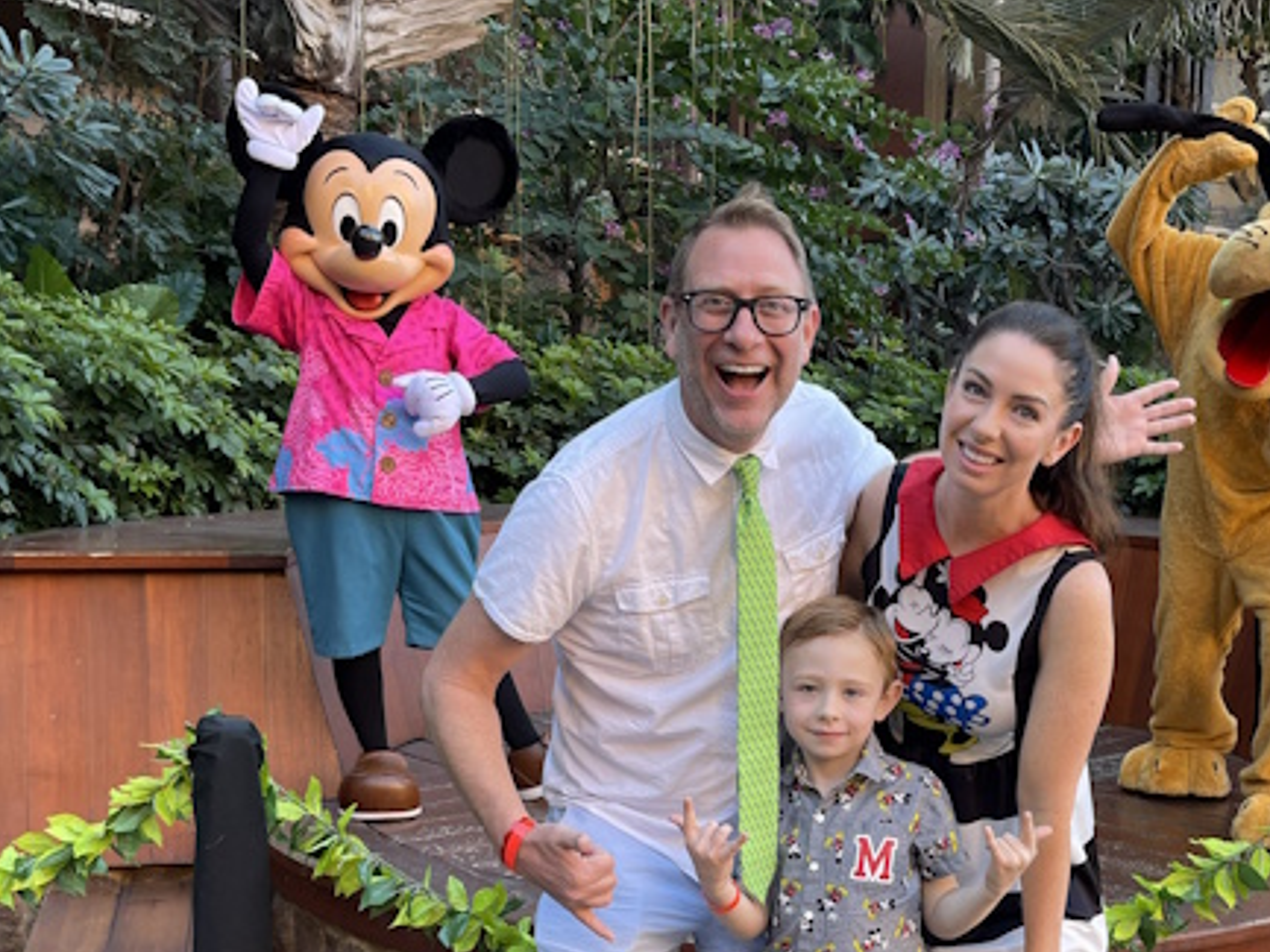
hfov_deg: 39.3
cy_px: 726
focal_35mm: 48
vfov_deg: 29.7
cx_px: 812
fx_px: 1762
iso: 50
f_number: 1.6
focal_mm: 5.1
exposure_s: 1/121
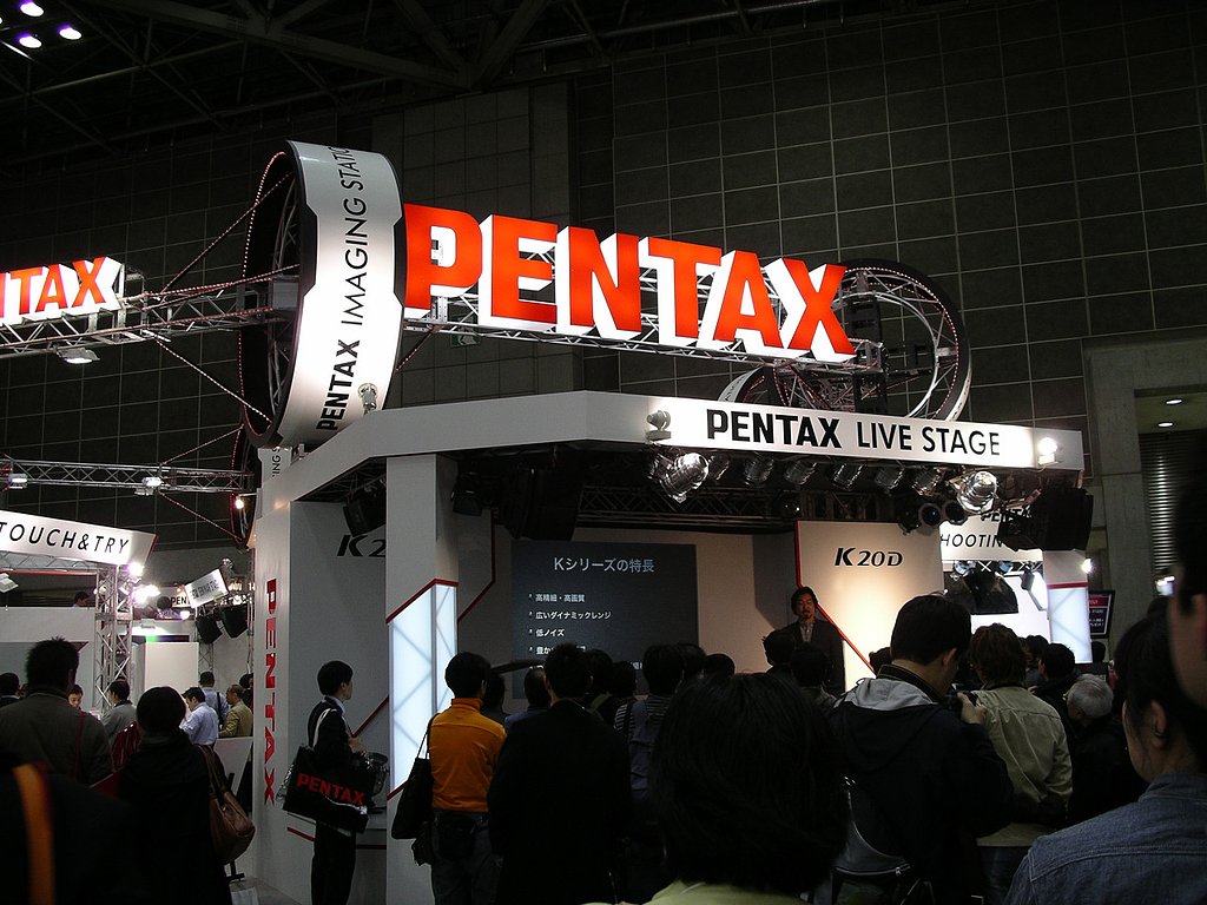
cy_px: 452
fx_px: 1290
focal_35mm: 37
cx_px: 604
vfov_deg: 38.7
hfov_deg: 50.1
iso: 64
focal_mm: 7.8
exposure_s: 1/50
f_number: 2.8
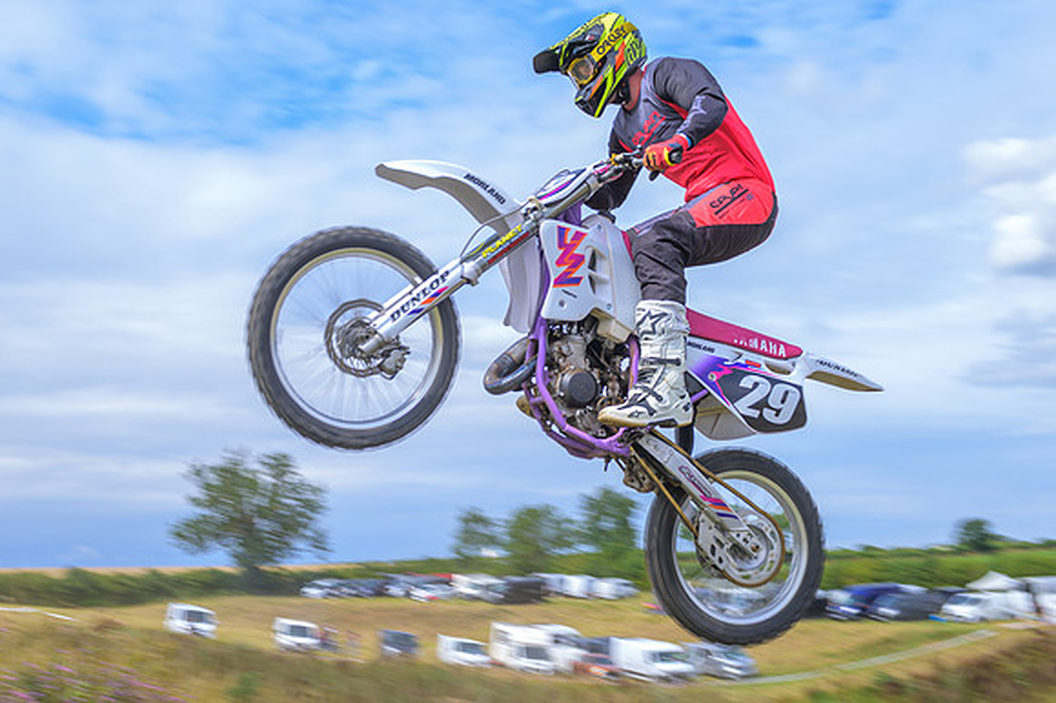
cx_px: 442
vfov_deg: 31.6
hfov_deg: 46.0
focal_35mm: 42
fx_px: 1239
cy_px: 399
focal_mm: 24
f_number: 4
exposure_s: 1/250
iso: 50
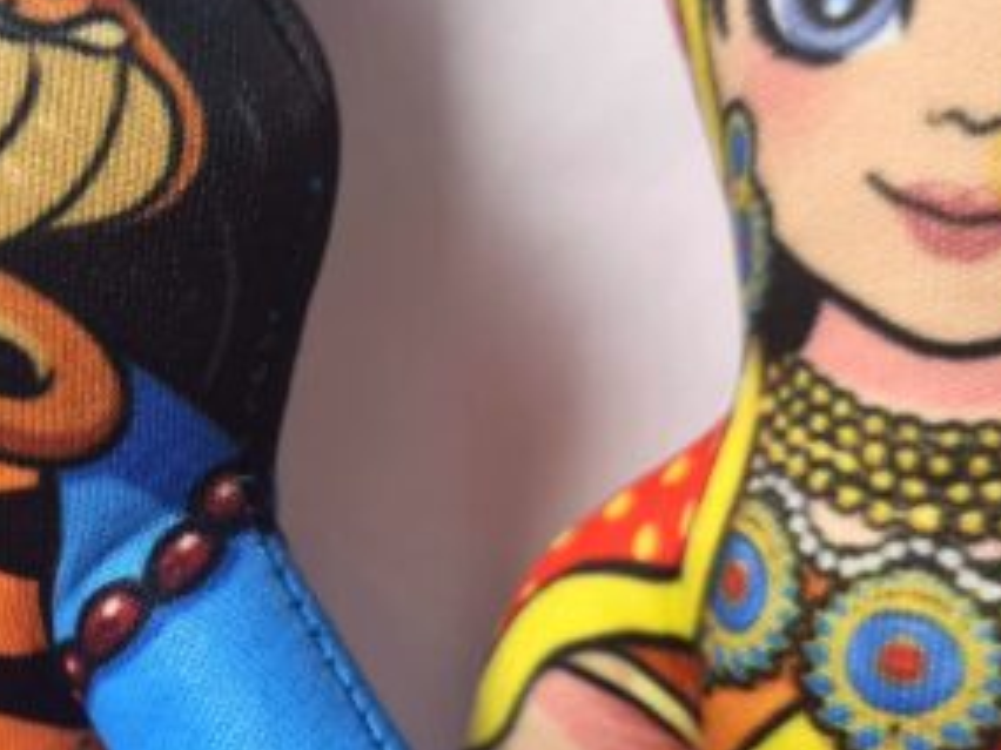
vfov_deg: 22.8
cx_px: 32
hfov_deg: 28.6
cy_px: 498
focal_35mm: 64
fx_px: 1851
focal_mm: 5.4
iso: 100
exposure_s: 1/120
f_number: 1.8
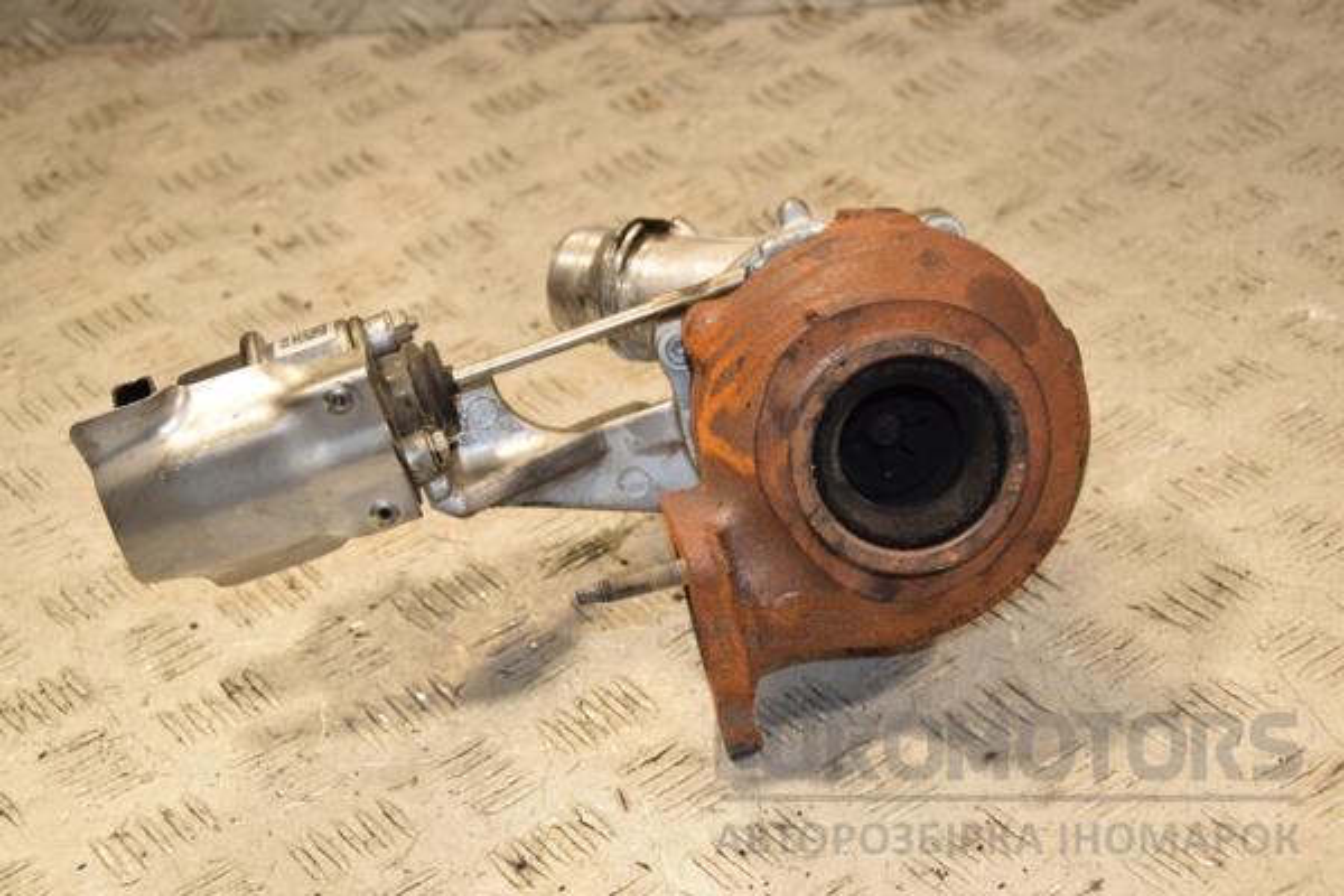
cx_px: 672
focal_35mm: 78
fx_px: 2912
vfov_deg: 17.5
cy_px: 448
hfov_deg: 26.0
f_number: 6.3
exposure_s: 1/200
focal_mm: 52
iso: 800
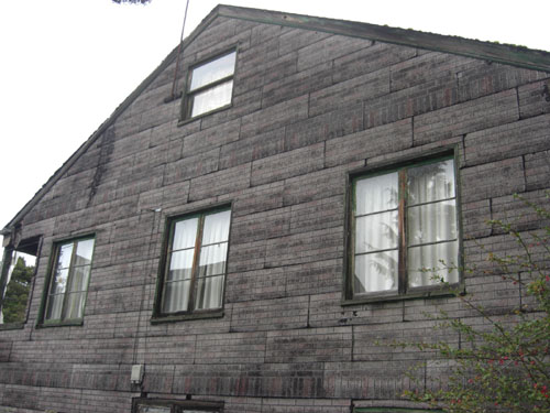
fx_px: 604
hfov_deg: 49.0
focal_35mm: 38
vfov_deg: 37.7
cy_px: 206
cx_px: 275
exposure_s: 1/200
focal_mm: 7.9
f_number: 2.8
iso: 80
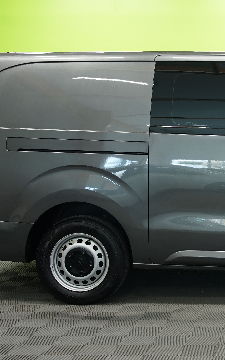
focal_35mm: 74
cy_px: 193
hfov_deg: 16.7
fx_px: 726
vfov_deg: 27.8
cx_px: 286
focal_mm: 34
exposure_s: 1/20
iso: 500
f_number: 5
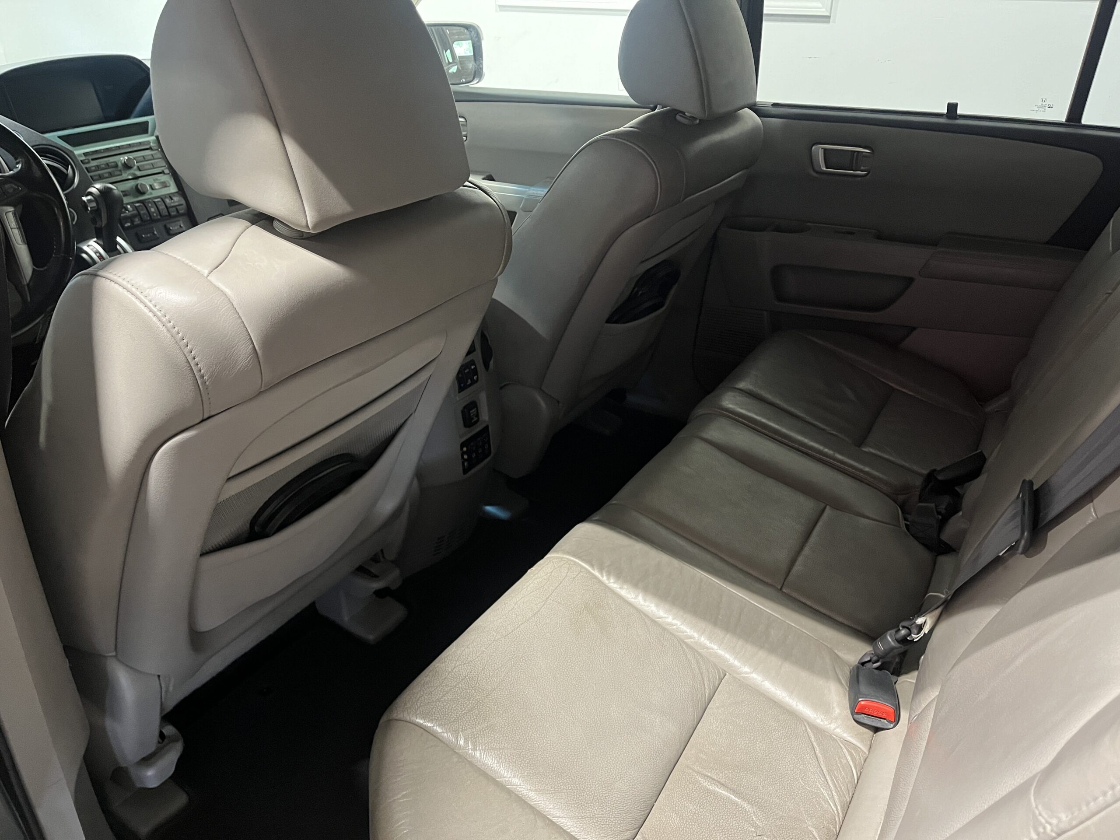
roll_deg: +0.5
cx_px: 560
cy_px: 420
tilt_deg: -26.6
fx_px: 841
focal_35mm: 26
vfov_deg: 53.1
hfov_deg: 67.3
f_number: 1.6
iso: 400
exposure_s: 1/40
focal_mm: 5.1
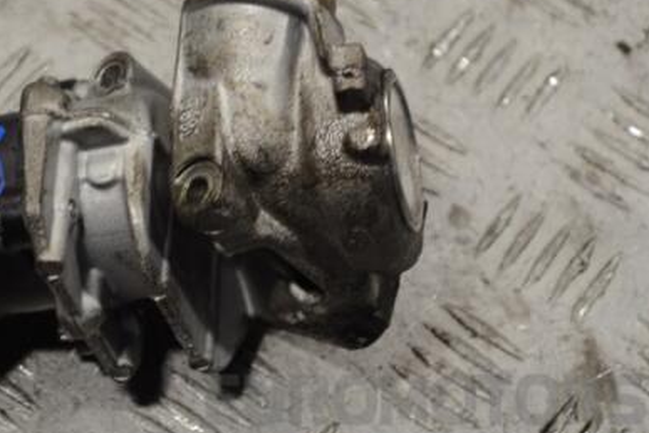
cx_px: 174
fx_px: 2303
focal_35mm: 128
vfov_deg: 10.7
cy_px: 176
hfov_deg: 16.0
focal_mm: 55
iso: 140
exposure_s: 1/30
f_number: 5.6
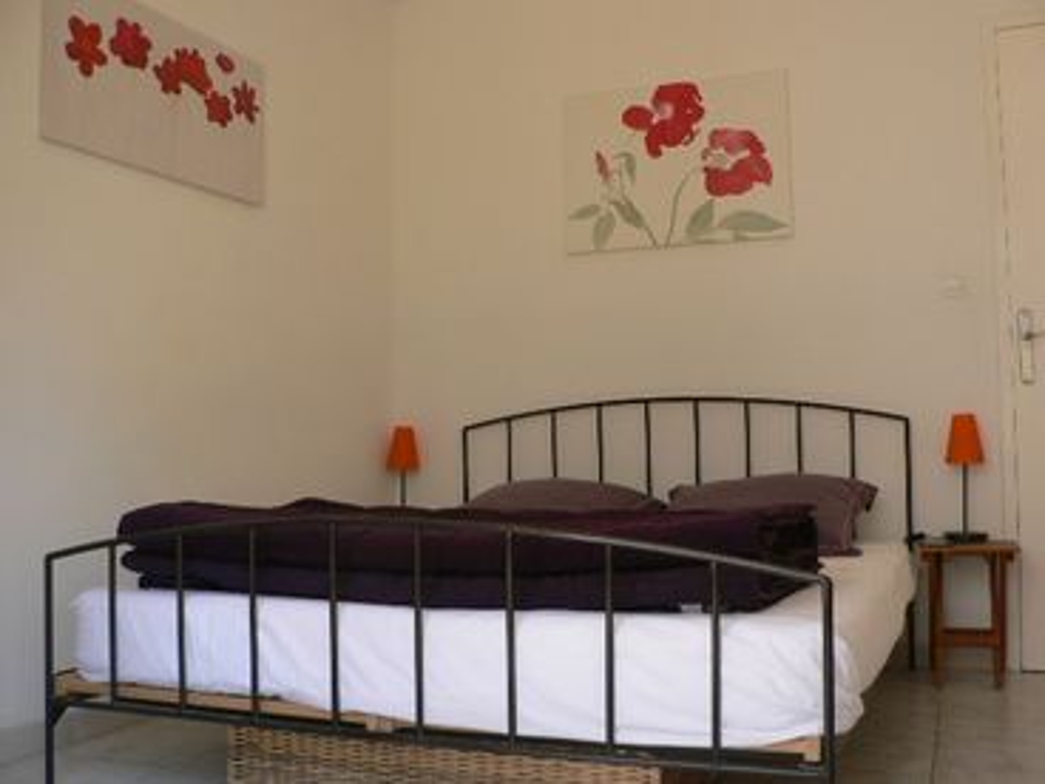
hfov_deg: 51.4
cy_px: 392
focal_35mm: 36
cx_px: 522
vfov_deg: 39.7
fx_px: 1087
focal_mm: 6
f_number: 2.8
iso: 80
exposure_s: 1/60
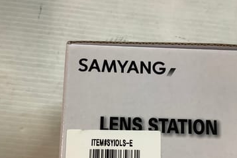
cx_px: 129
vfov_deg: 29.6
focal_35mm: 45
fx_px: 296
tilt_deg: -79.8
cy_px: 111
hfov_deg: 43.5
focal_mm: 3.3
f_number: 2.4
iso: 125
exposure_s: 1/50
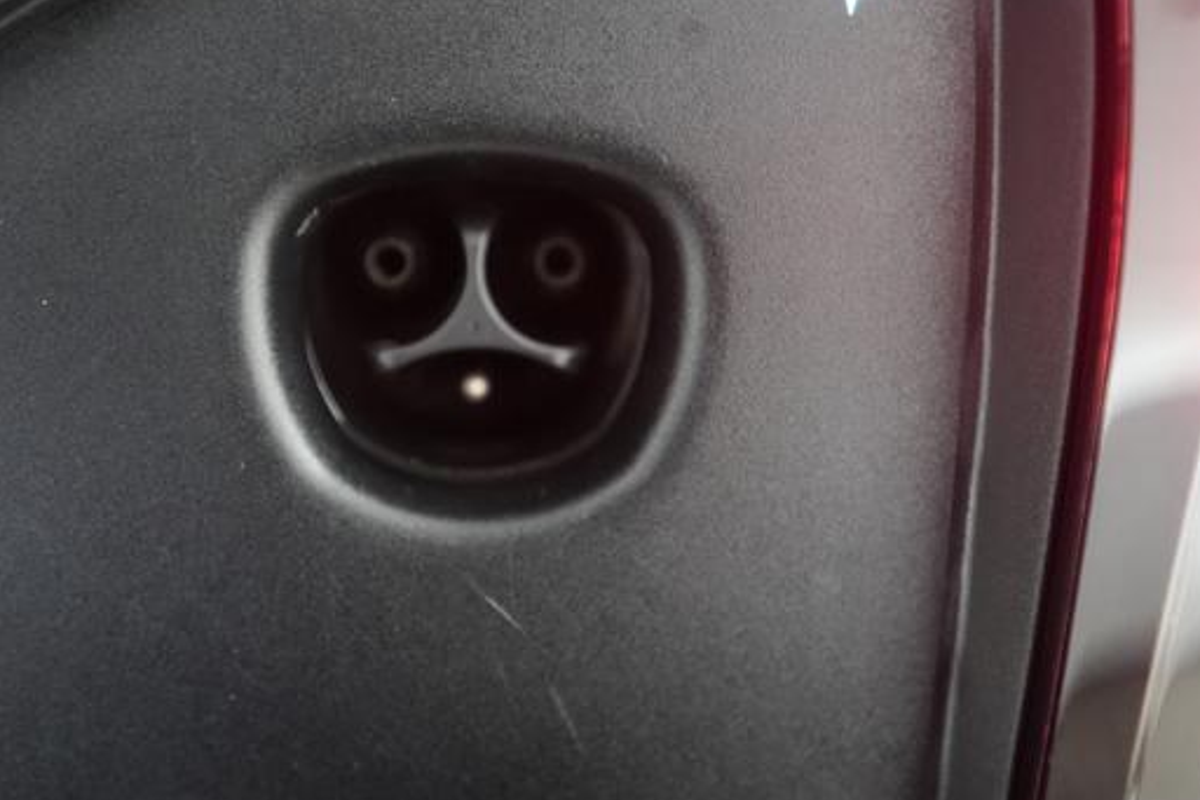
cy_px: 324
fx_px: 1166
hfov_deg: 54.3
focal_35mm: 35
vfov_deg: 37.7
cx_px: 523
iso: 8000
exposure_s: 1/60
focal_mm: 28
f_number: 2.8
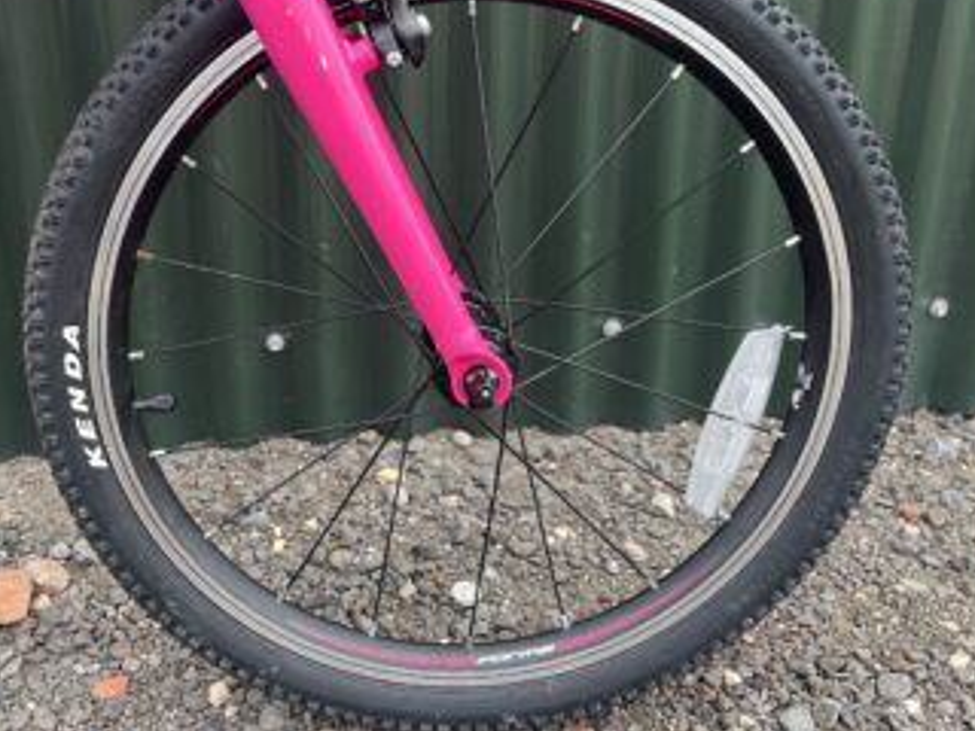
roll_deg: +3.7
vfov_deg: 36.5
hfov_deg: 47.5
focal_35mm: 39
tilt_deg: -20.0
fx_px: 1098
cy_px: 259
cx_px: 381
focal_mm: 5.1
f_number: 1.6
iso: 50
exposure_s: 1/440
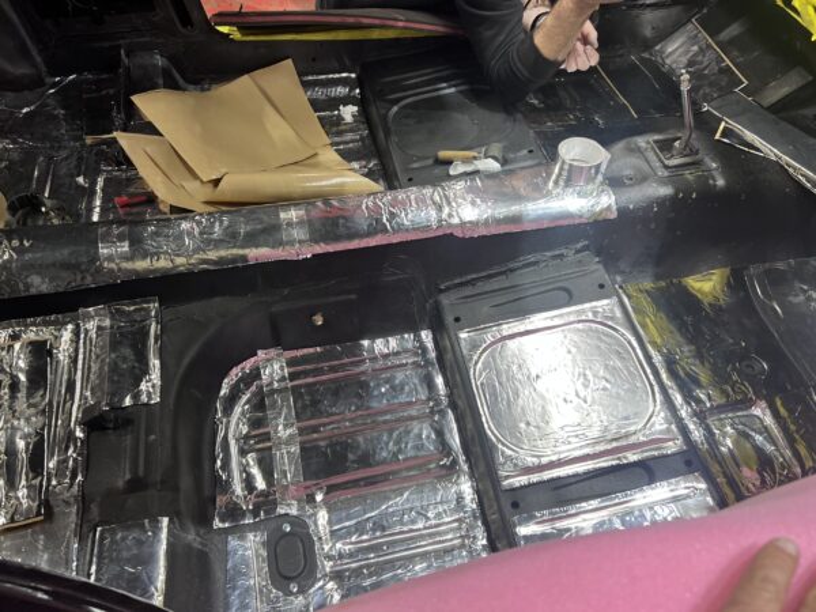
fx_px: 613
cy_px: 306
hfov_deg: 67.3
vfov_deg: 53.1
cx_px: 408
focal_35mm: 26
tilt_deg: -53.0
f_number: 1.5
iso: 125
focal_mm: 5.7
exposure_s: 1/60
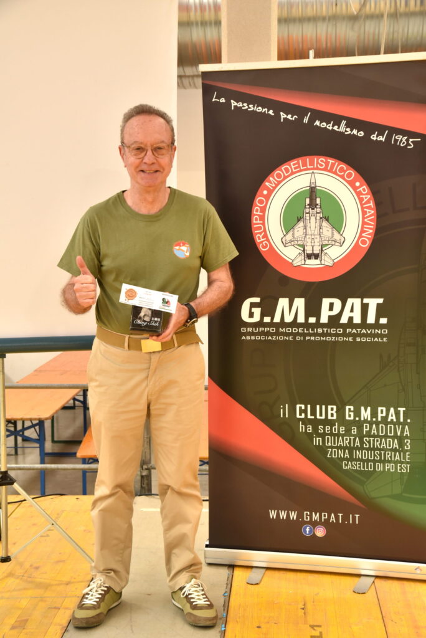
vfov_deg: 34.5
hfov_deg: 23.4
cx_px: 213
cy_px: 319
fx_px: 1028
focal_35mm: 58
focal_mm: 58
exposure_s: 1/40
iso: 900
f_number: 8
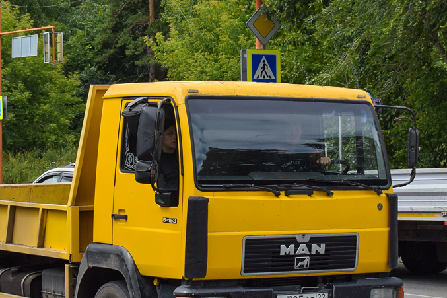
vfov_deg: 13.5
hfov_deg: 20.2
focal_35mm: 101
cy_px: 167
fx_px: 1254
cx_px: 205
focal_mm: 38
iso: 200
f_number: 6.3
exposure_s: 1/640
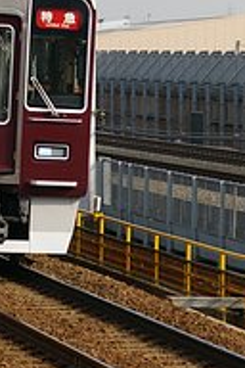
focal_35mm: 307
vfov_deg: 6.7
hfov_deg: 4.5
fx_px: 3137
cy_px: 82
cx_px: -59
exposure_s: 1/350
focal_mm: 77
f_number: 6.7
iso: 200
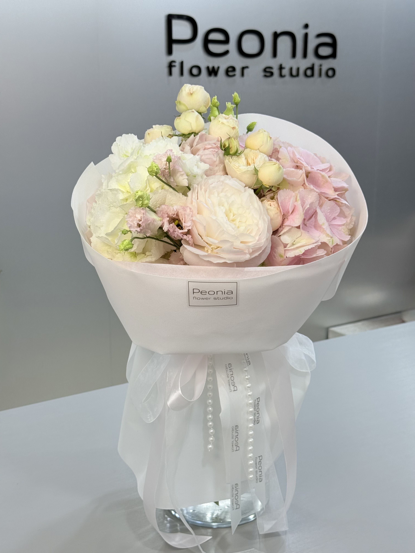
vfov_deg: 39.7
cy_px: 276
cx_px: 208
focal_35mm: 48
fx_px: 767
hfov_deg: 30.3
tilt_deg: -12.9
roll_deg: -1.0
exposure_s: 1/190
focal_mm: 6.76
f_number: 1.78
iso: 80
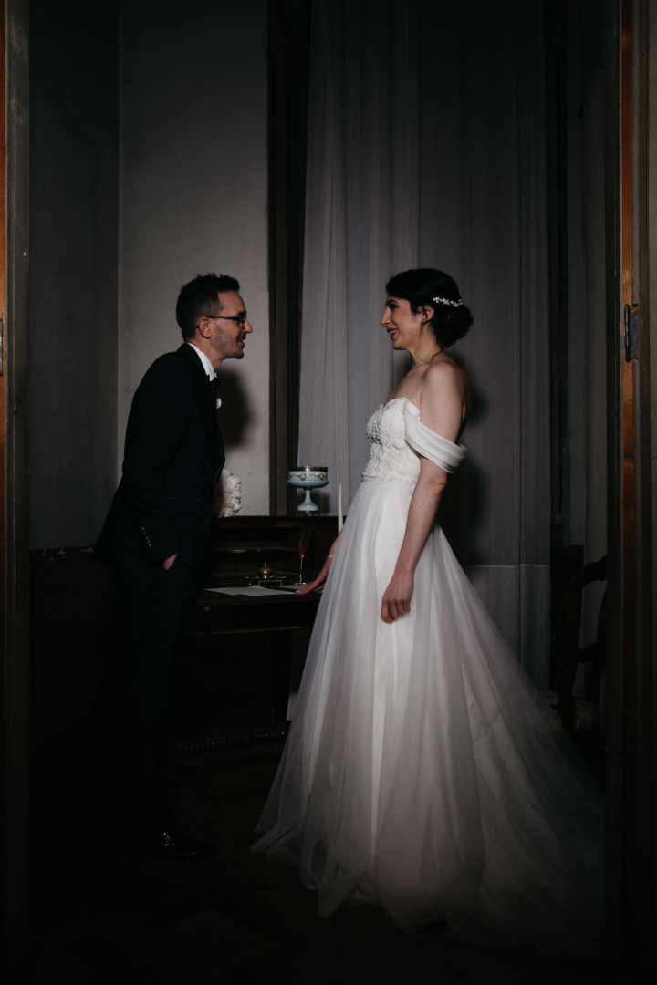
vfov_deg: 61.9
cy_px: 492
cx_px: 328
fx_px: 821
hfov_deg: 43.6
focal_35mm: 30
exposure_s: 1/80
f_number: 4
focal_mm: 30
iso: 500
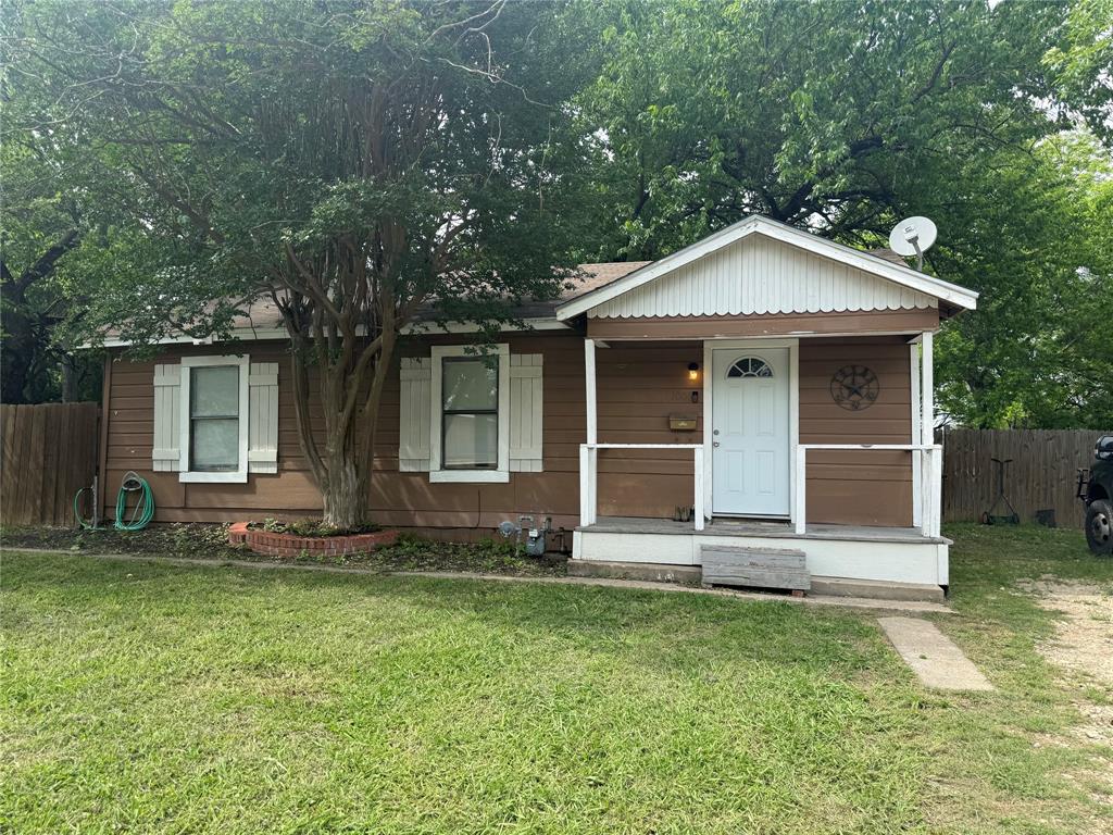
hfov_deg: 71.6
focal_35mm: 24
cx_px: 556
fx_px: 772
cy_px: 418
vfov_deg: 56.8
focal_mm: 6.76
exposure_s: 1/1385
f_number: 1.78
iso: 80
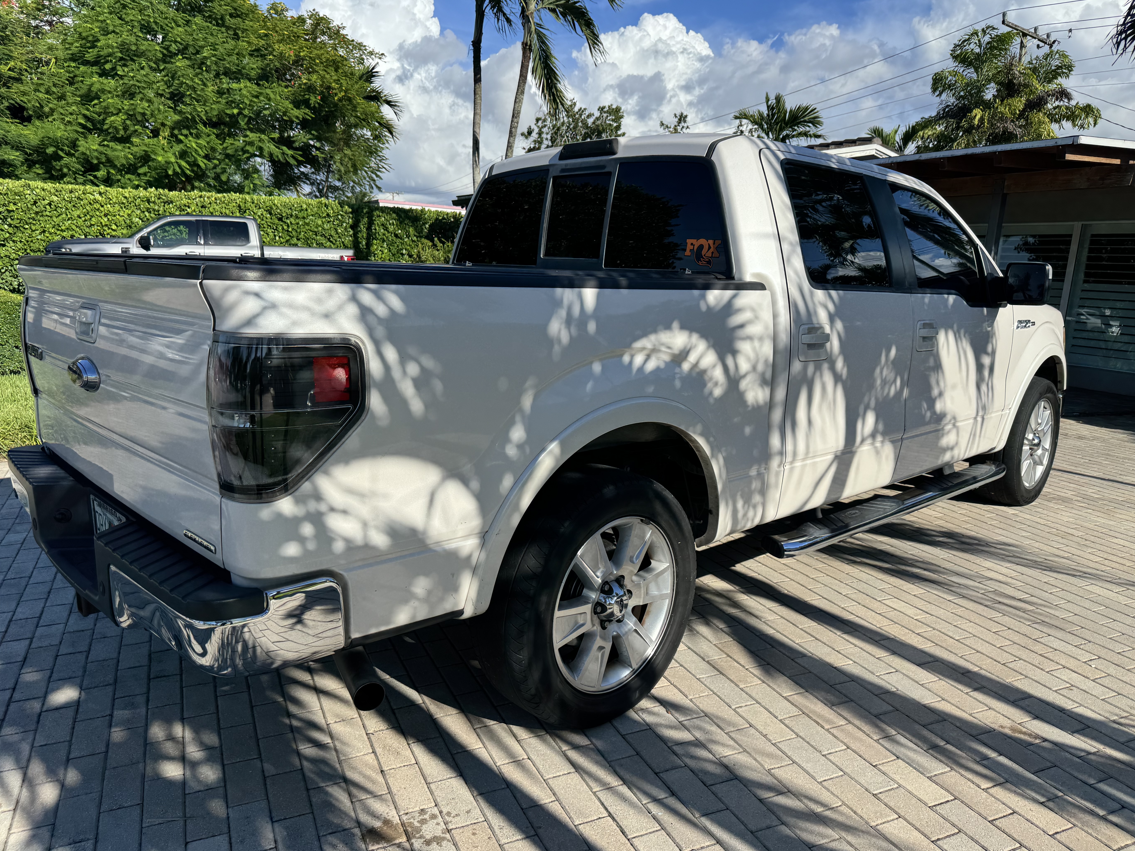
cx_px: 559
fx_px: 820
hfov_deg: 69.4
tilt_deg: -11.0
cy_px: 435
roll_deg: -3.8
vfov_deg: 54.9
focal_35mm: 25
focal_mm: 6.76
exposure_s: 1/4608
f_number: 1.78
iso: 80
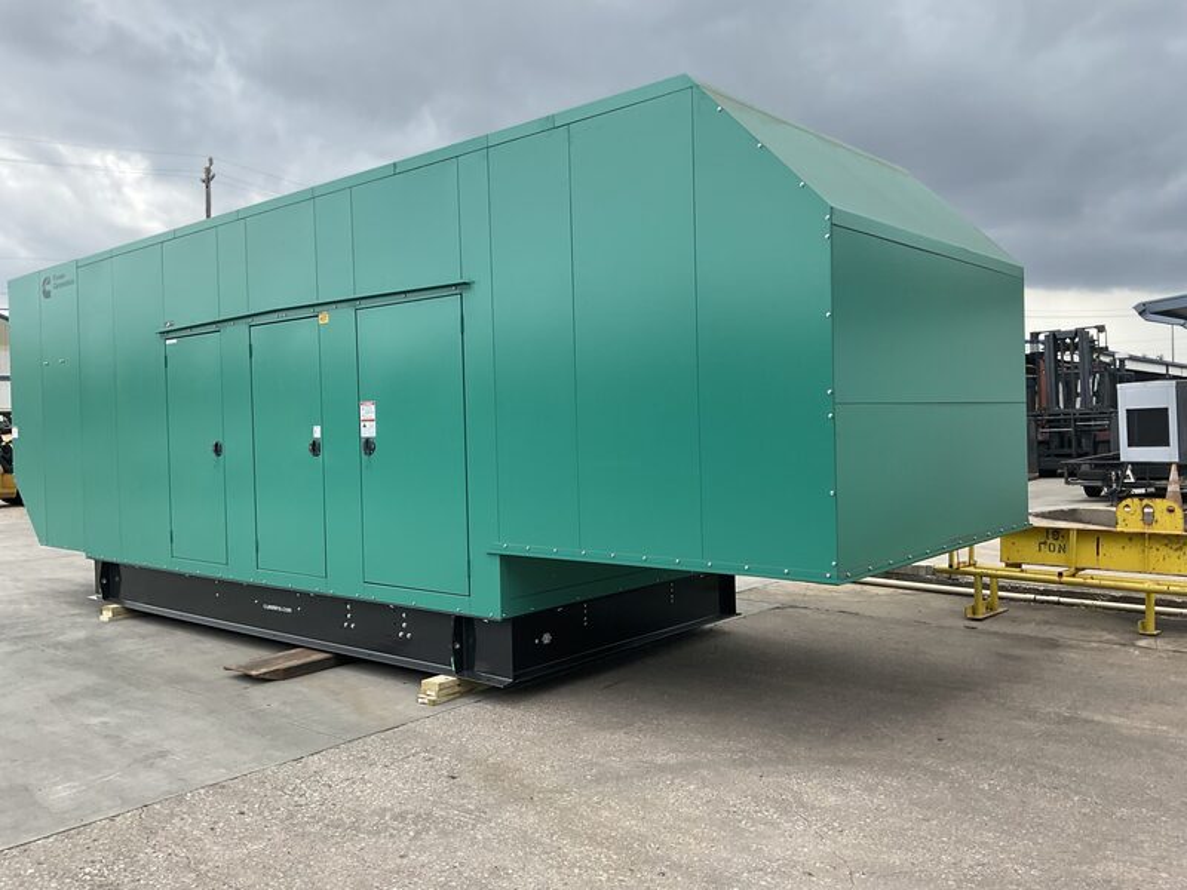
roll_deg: +1.5
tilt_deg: +1.0
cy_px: 445
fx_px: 994
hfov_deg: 61.7
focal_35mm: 29
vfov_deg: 48.2
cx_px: 594
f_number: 1.8
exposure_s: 1/804
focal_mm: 3
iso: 16
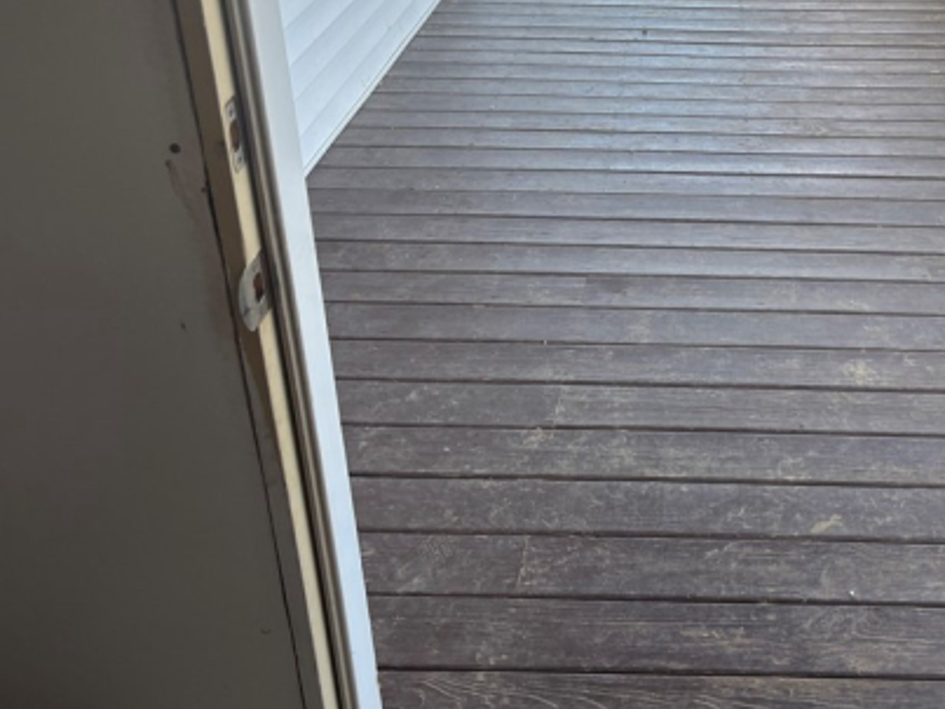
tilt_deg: -26.1
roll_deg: -1.5
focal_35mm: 43
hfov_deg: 42.5
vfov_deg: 33.0
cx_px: 709
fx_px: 1174
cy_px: 188
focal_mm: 5.96
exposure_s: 1/247
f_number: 1.6
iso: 50
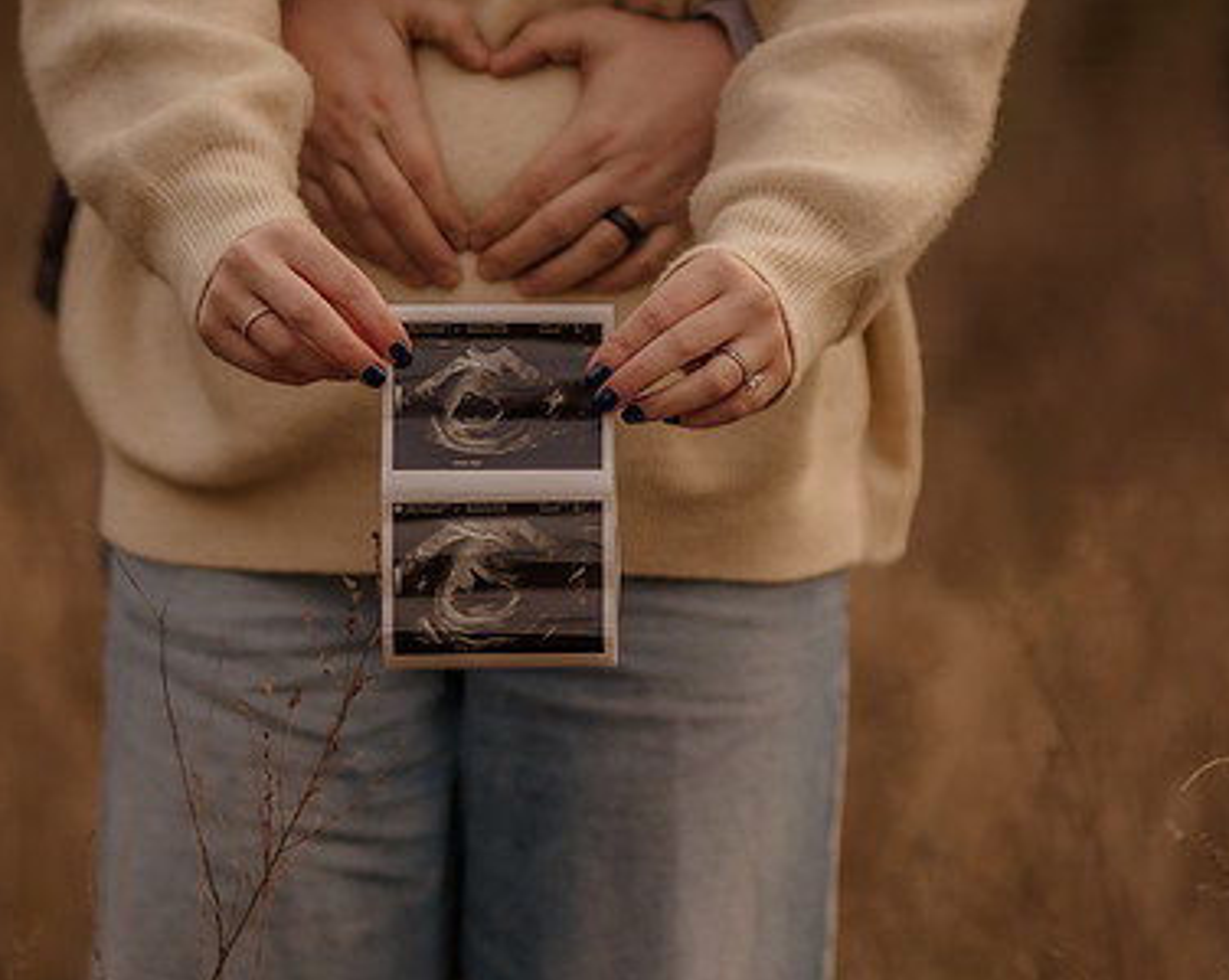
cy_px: 441
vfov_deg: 8.4
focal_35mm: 184
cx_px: 464
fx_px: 6686
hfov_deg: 10.5
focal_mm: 85
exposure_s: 1/1250
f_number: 1.4
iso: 320
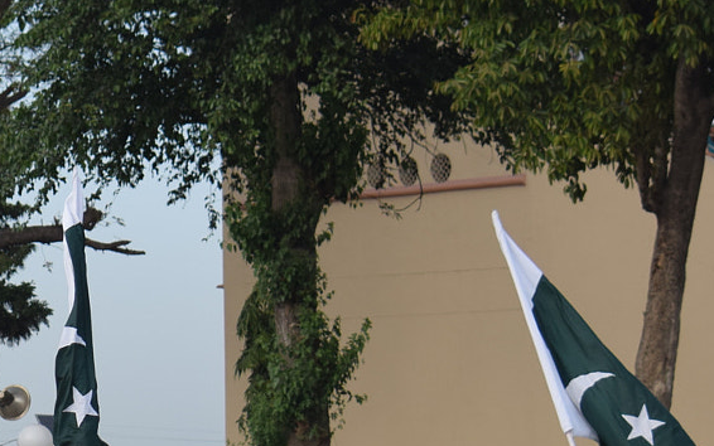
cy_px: 558
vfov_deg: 5.5
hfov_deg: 8.8
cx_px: -78
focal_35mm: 237
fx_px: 4621
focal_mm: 55
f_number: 4.5
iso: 400
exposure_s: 1/1250
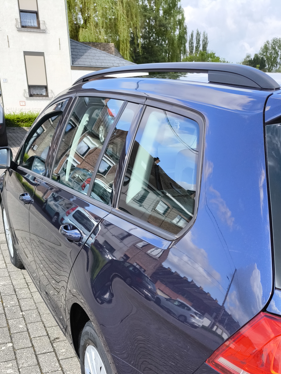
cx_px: 173
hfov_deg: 35.0
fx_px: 444
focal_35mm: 41
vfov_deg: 42.9
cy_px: 318
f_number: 1.9
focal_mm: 6.92
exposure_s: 1/1559
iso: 50
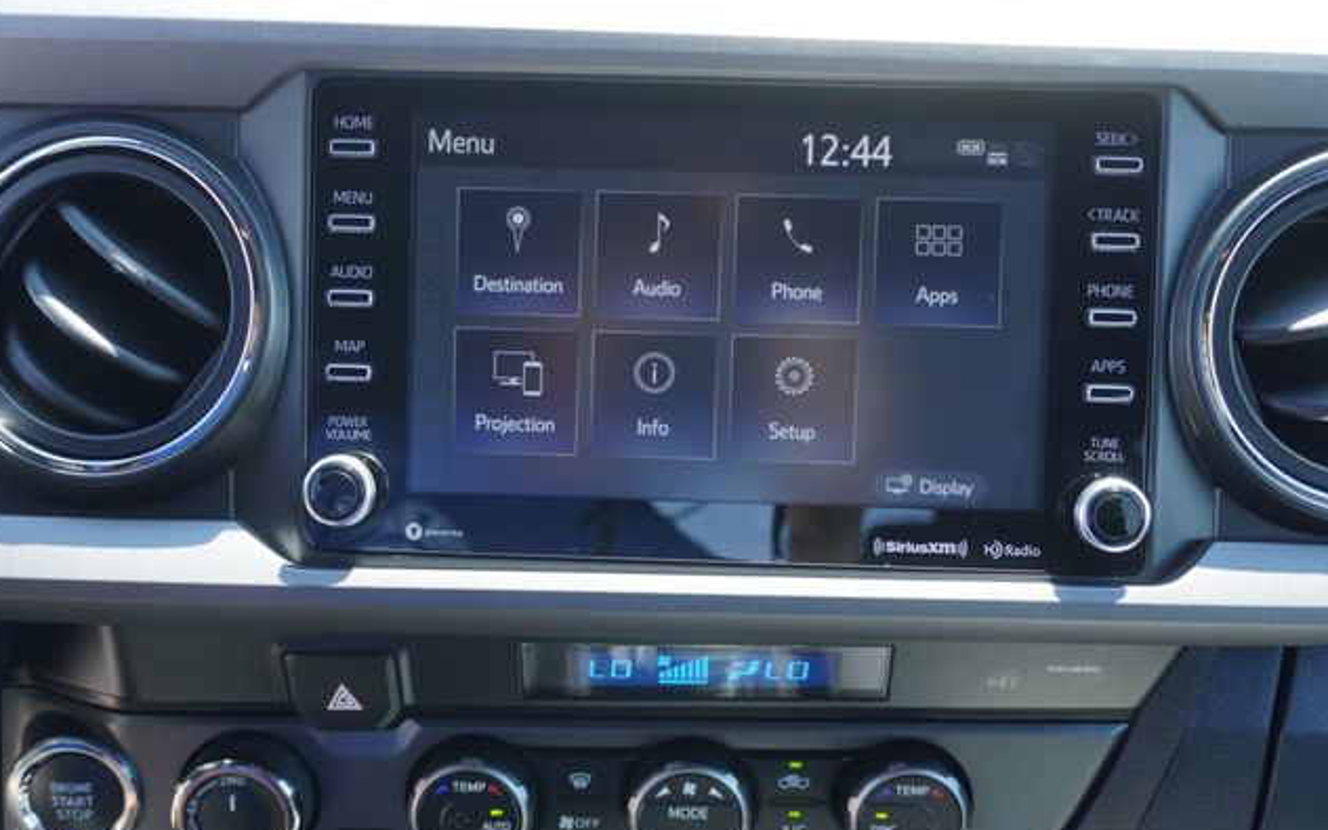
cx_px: 658
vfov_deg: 40.6
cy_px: 420
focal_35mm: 31
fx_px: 1122
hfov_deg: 61.2
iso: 125
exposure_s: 1/60
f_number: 4
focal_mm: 20
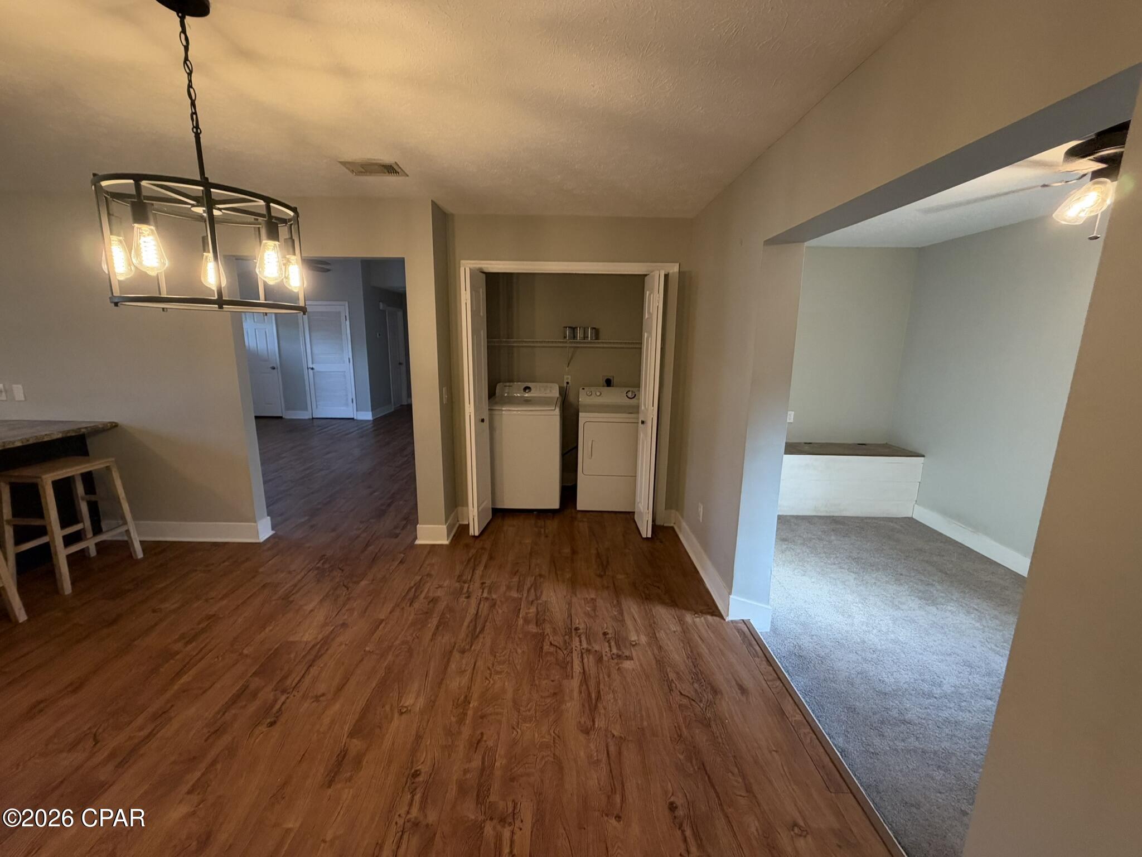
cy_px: 428
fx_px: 462
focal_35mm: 14
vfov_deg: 85.7
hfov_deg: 102.1
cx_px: 571
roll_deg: -0.5
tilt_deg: -12.1
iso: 250
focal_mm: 2.22
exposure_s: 1/60
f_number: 2.2
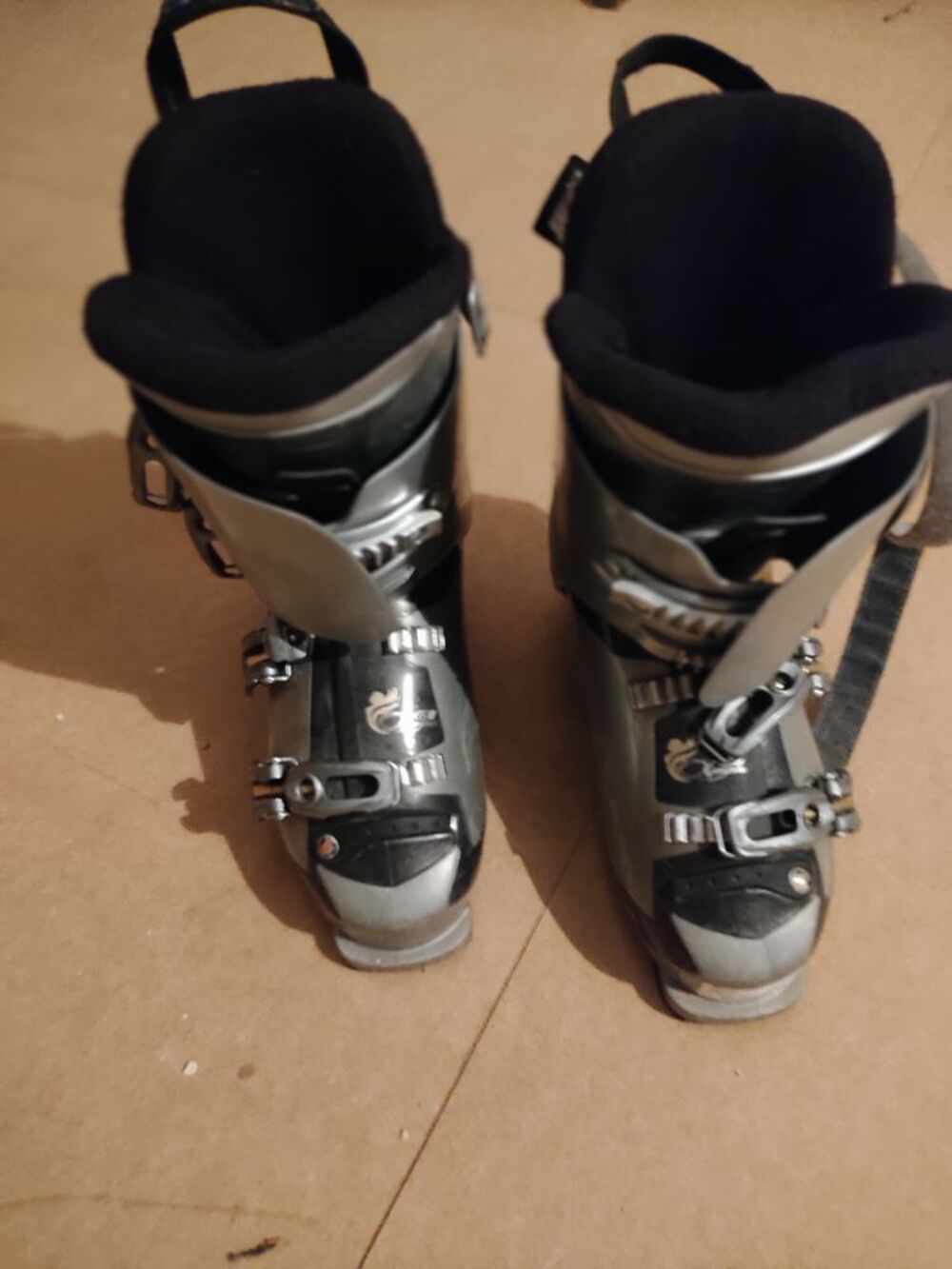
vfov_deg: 67.3
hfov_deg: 53.1
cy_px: 634
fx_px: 953
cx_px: 476
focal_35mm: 26
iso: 6490
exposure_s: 1/14
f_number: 1.79
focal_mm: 4.74
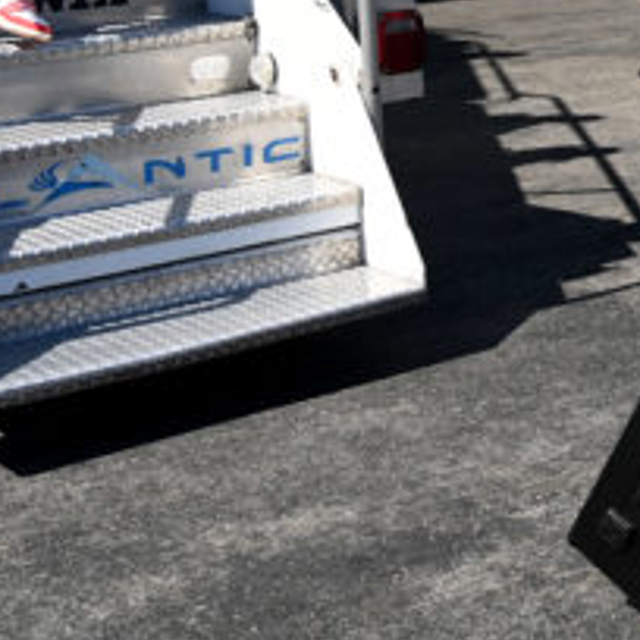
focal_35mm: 75
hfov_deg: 19.3
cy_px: -31
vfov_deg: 22.0
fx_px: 1569
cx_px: 1035
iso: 200
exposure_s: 1/800
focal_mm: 24
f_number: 9
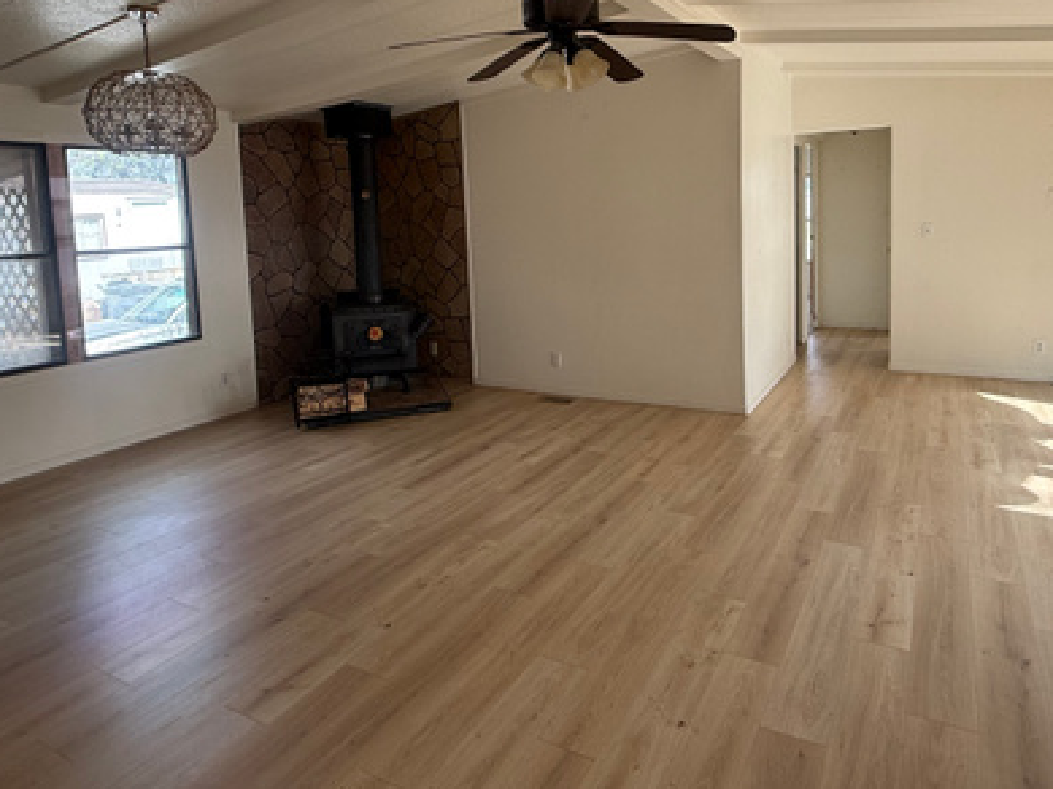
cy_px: 262
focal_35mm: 23
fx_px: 699
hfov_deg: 73.5
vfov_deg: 57.5
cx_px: 610
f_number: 2.2
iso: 64
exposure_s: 1/123
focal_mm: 2.22
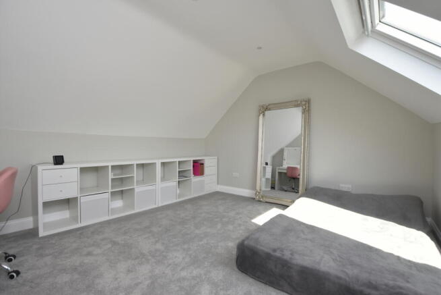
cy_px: 148
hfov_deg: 100.4
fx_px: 184
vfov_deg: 77.4
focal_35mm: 15
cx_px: 220
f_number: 5
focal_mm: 10
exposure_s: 1/200
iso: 200
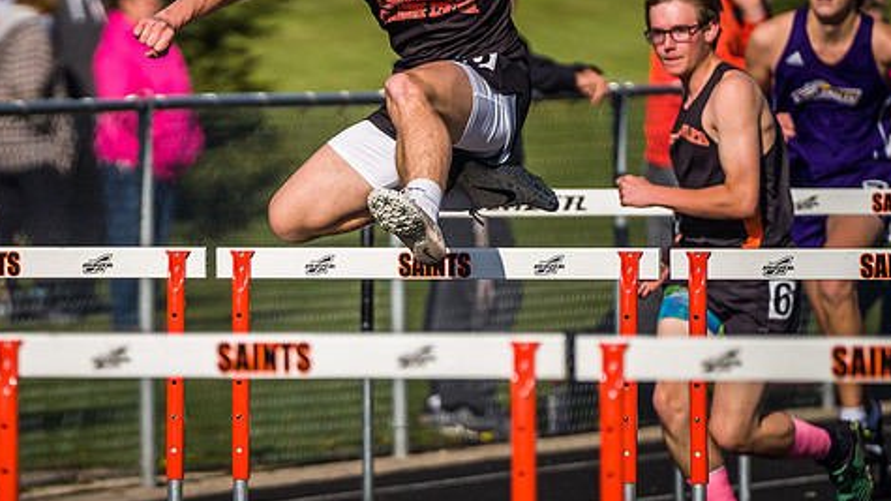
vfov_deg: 1.7
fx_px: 16748
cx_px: 235
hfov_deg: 3.0
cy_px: 286
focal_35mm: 709
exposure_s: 1/6400
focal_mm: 400
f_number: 5.6
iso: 1000
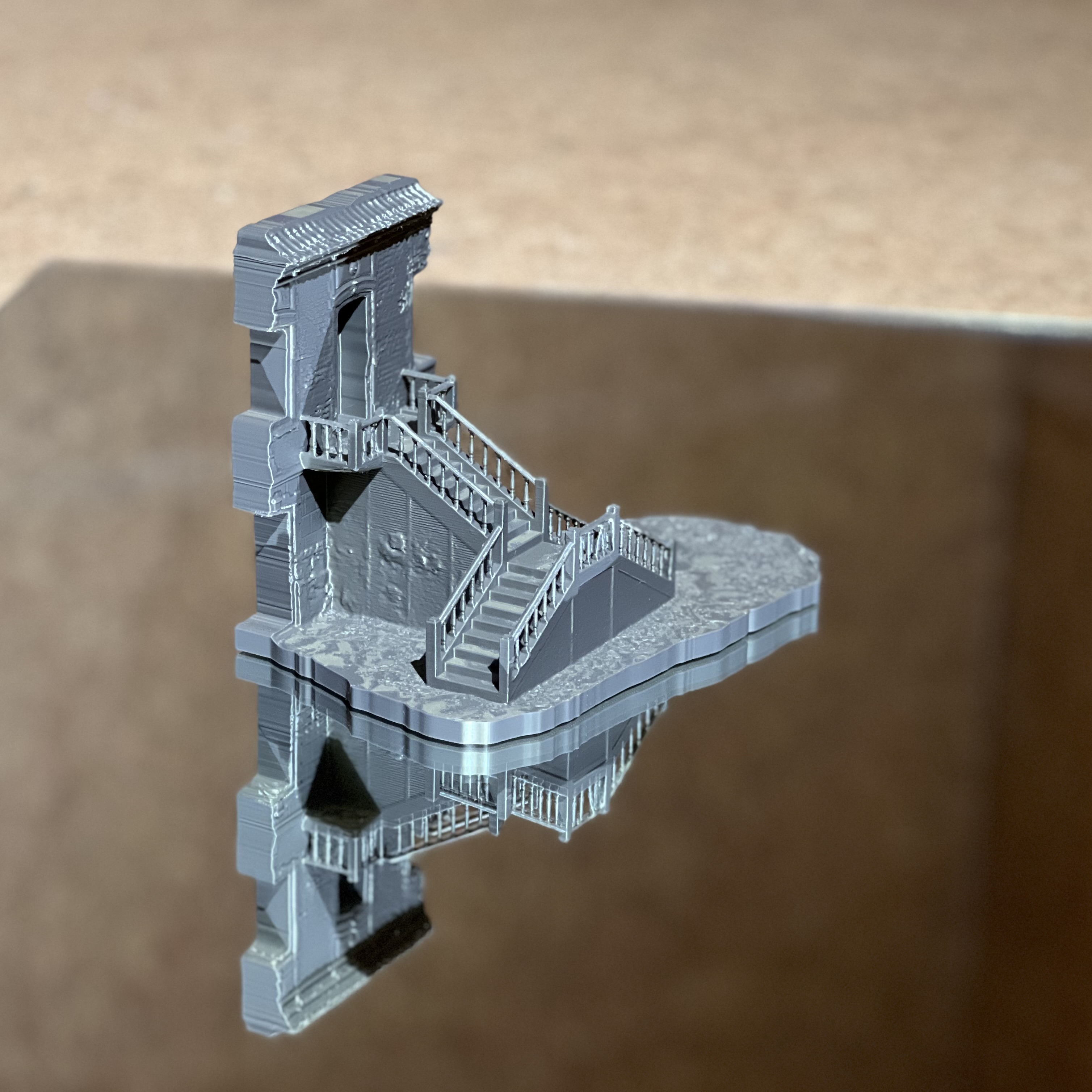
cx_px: 614
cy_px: 547
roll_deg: -1.4
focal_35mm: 91
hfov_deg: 19.1
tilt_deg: -20.5
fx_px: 3248
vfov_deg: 19.1
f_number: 2.8
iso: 400
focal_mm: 9
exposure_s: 1/20
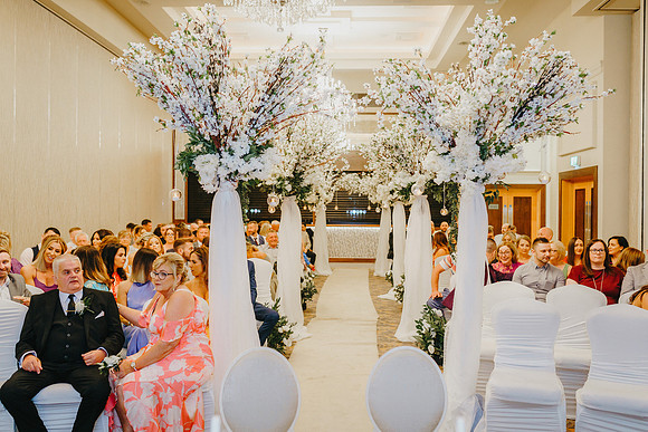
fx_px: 630
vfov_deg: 37.9
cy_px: 216
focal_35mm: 35
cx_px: 324
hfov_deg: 54.4
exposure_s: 1/200
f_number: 2.5
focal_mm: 35
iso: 2000
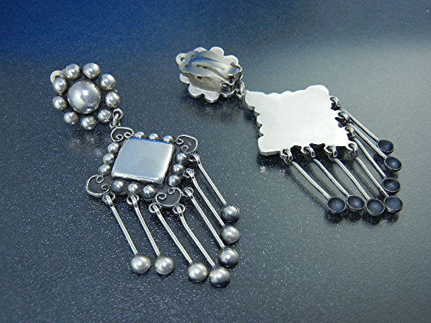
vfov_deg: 28.0
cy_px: 162
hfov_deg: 36.8
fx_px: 647
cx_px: 216
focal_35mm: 52
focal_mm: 9.3
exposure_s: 1/30
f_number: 3.9
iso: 226
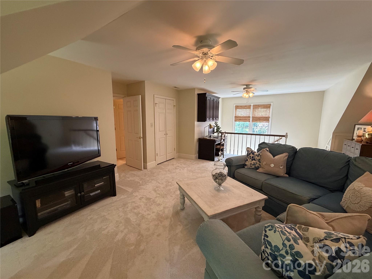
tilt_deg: -7.7
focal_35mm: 14
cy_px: 140
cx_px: 186
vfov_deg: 85.7
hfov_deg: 102.1
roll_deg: +0.0
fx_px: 150
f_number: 2.2
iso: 400
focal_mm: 2.22
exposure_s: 1/60
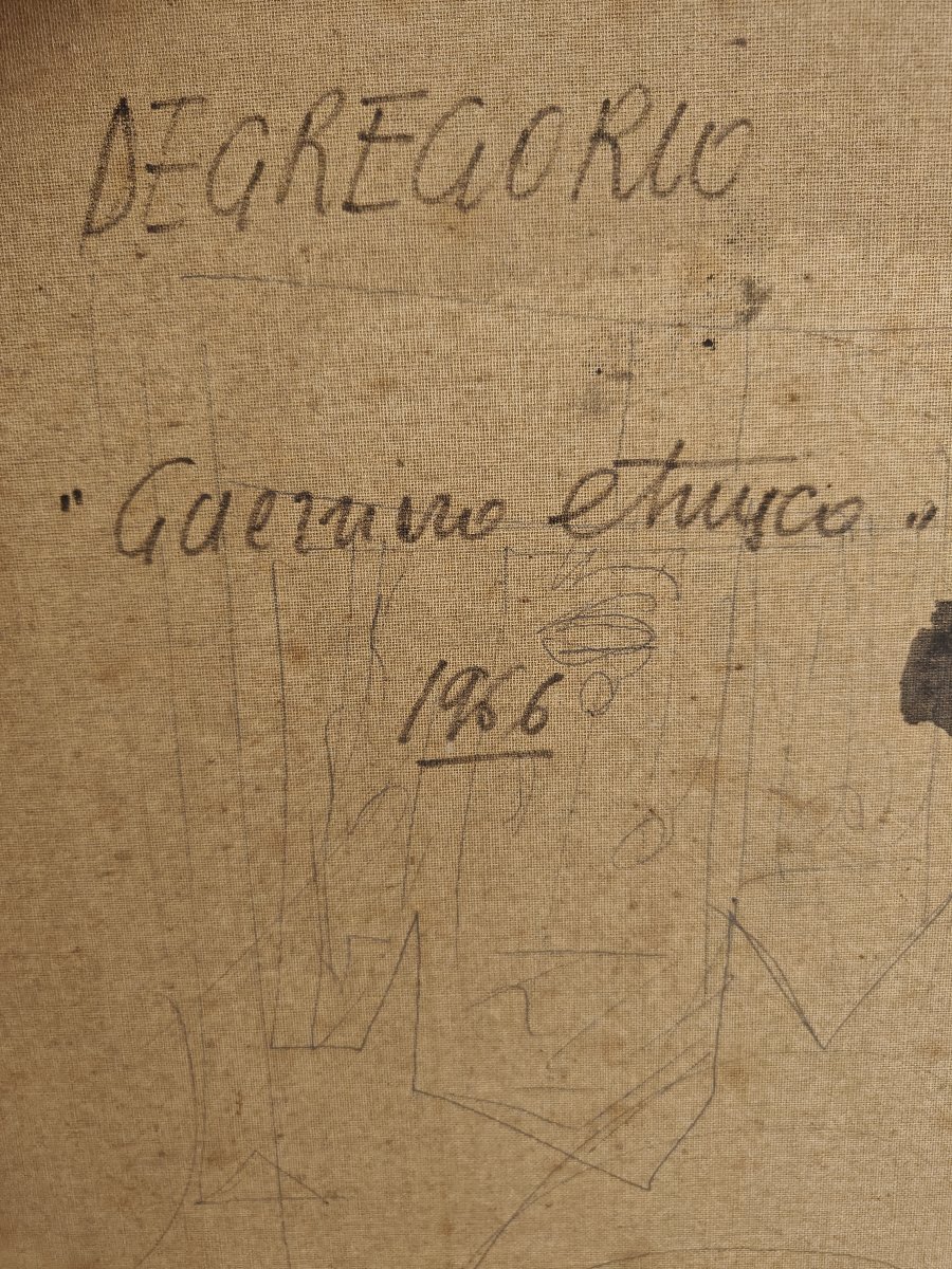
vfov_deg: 71.6
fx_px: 880
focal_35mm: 24
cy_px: 634
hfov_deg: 56.8
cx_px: 476
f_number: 1.8
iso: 400
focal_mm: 5.59
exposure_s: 1/50
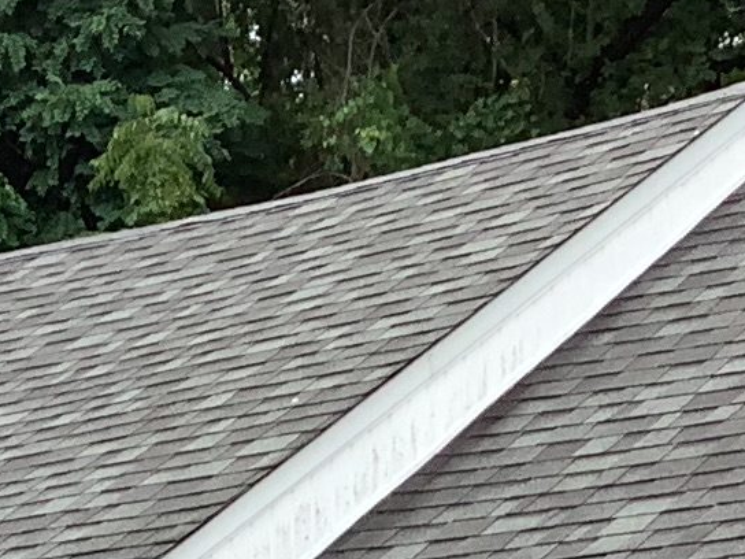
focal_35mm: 186
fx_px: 4003
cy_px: 1206
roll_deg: -0.4
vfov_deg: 7.6
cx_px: -160
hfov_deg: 10.5
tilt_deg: -1.6
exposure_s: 1/137
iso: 25
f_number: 2.4
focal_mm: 3.3
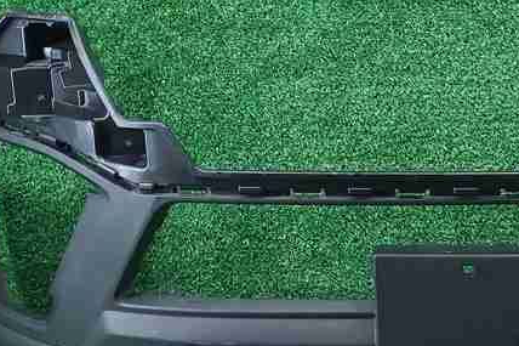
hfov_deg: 21.1
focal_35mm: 91
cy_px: 130
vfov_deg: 15.0
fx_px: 1311
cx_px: 589
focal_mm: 5.4
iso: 208
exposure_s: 1/50
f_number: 1.8
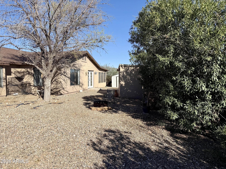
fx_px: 157
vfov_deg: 56.8
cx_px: 113
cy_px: 84
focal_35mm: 24
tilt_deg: -4.2
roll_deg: -1.3
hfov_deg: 71.6
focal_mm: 6.76
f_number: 1.78
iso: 80
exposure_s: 1/4975
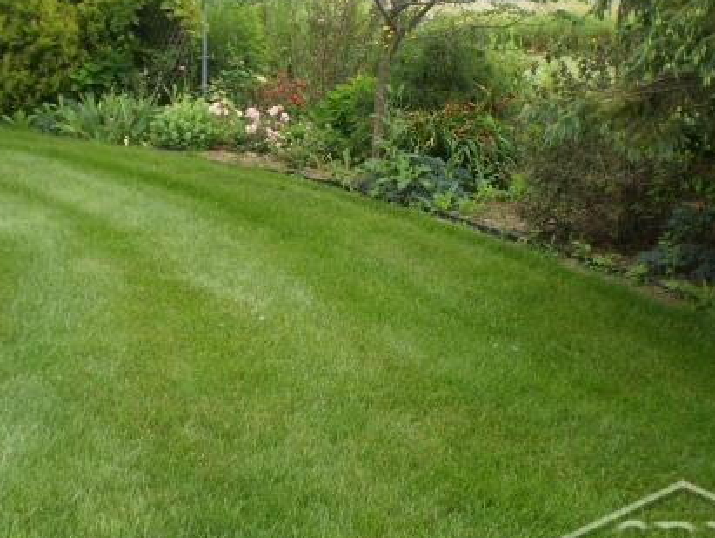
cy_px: 174
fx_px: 1158
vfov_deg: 26.0
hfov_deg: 34.3
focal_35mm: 56
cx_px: 306
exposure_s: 1/100
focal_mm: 6.3
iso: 64
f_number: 3.1
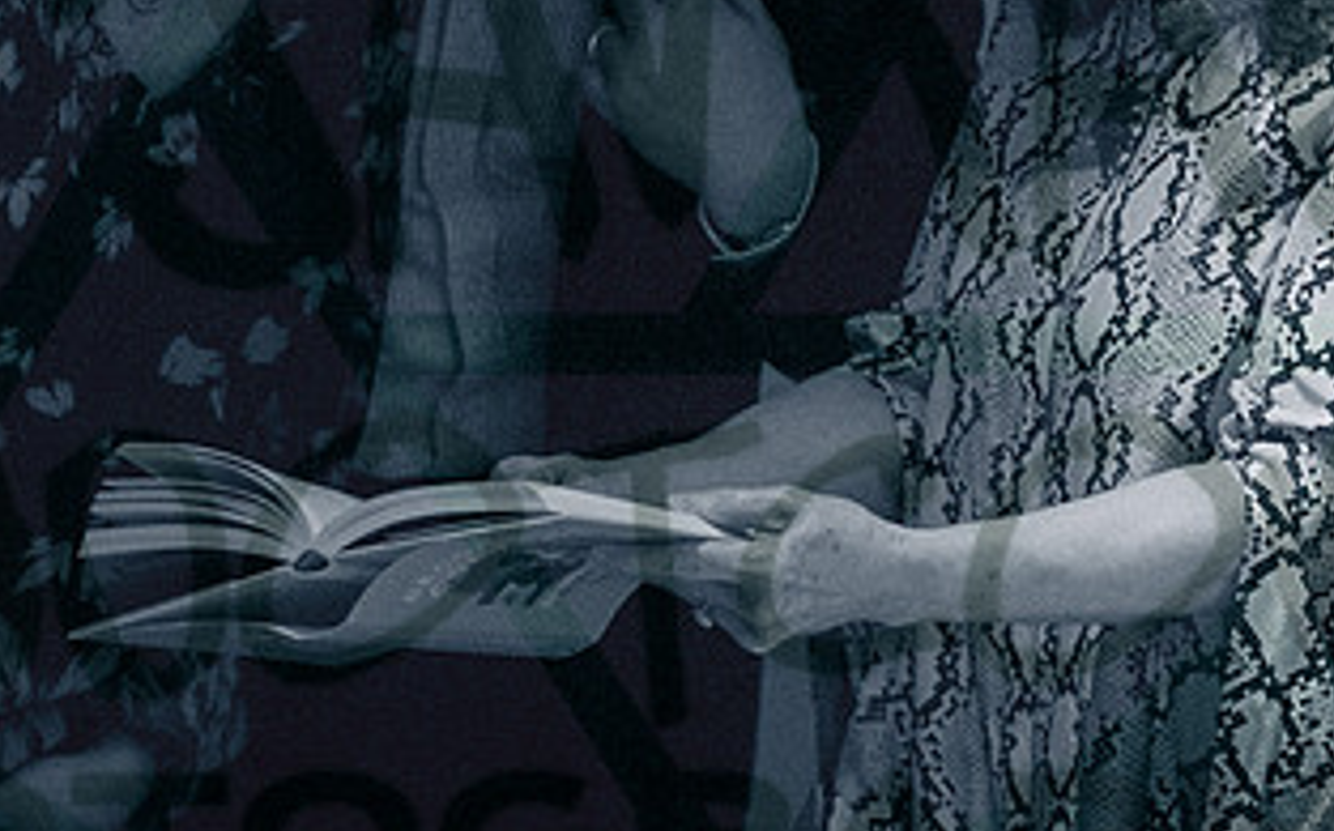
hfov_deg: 7.3
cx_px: 423
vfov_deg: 4.6
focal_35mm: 286
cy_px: 202
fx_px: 10388
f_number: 2.8
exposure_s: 1/125
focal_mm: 112
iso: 8000
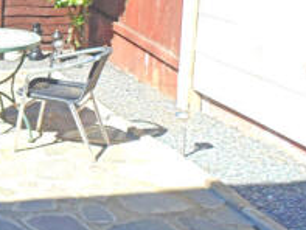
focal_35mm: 65
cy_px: 54
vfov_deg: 22.4
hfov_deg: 24.0
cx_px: -142
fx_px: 575
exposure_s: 1/500
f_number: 3.1
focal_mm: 4
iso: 80
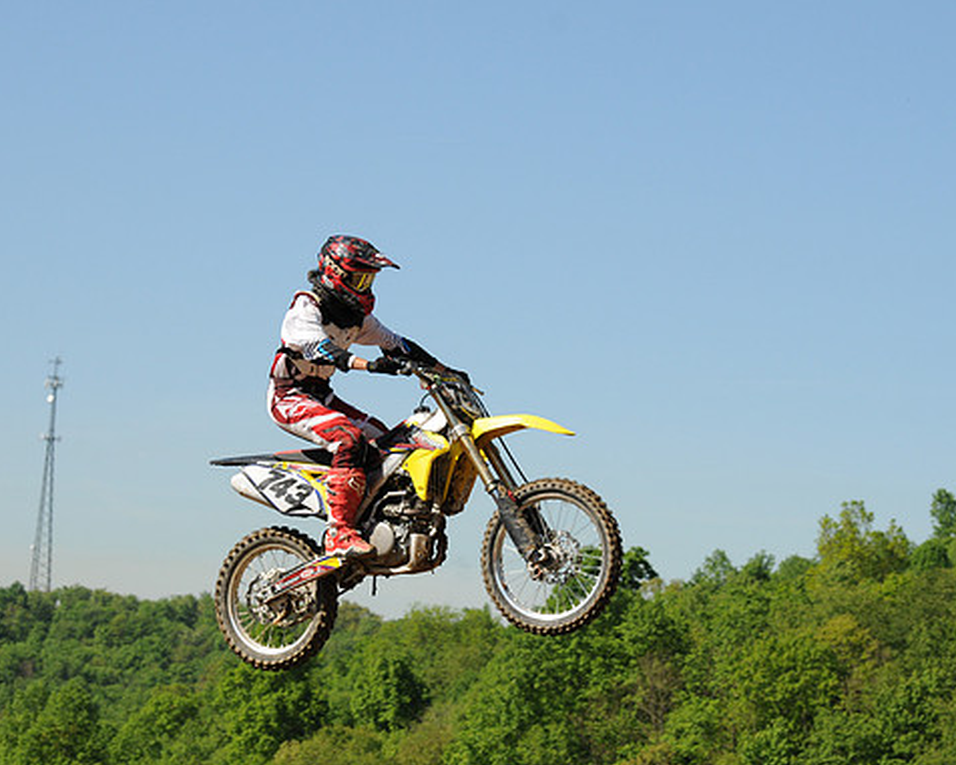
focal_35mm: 120
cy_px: 385
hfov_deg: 16.0
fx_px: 3396
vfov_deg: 12.9
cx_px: 512
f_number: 7.1
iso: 400
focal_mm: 70
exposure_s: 1/1250
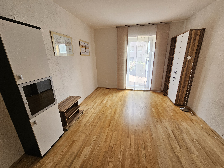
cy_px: 84
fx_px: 84
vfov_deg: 89.9
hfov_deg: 106.2
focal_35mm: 13
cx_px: 112
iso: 50
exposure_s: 1/50
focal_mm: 2.2
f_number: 2.2
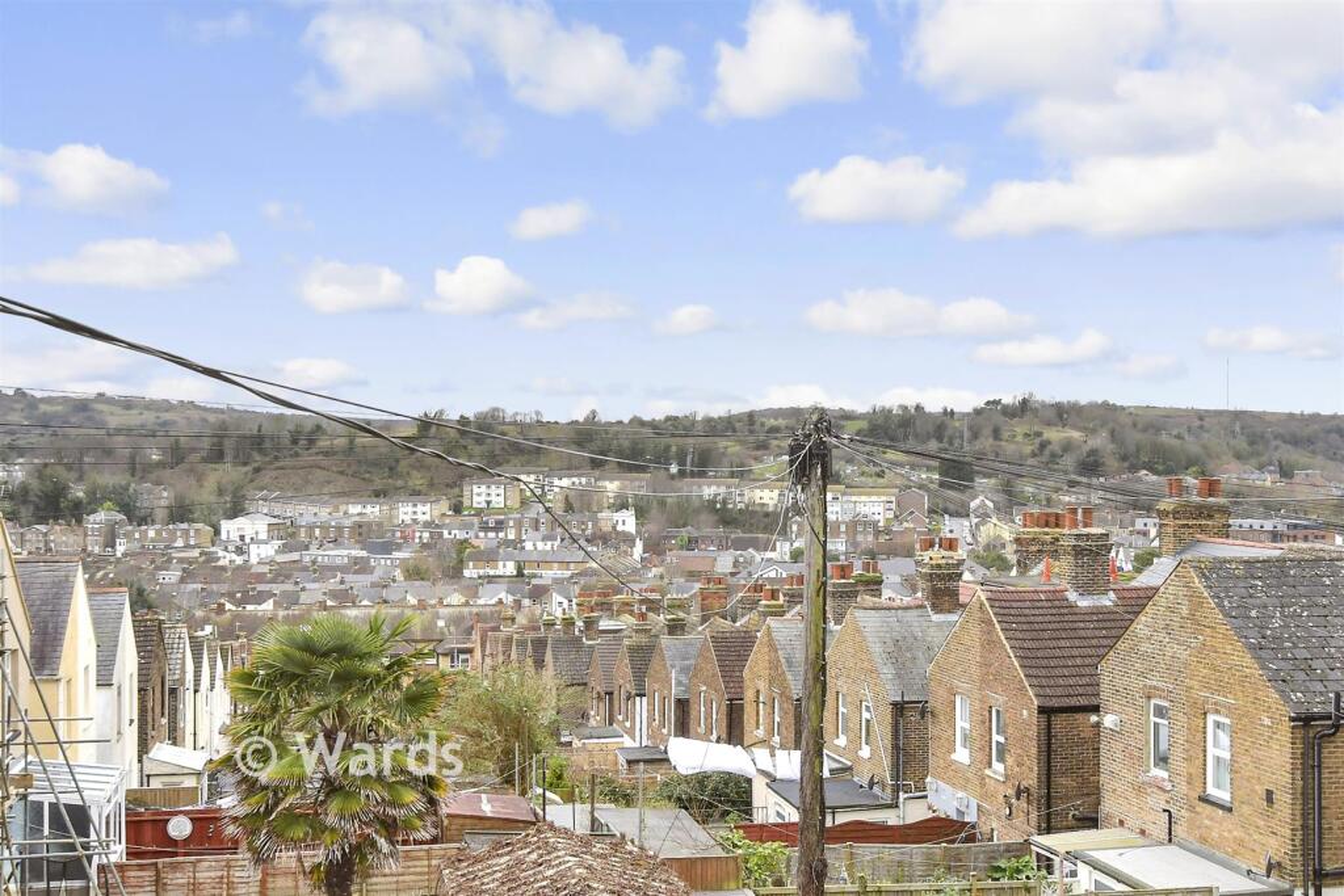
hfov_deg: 61.9
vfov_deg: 43.6
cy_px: 448
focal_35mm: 30
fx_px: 1120
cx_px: 672
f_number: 8
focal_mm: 20
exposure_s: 1/80
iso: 400
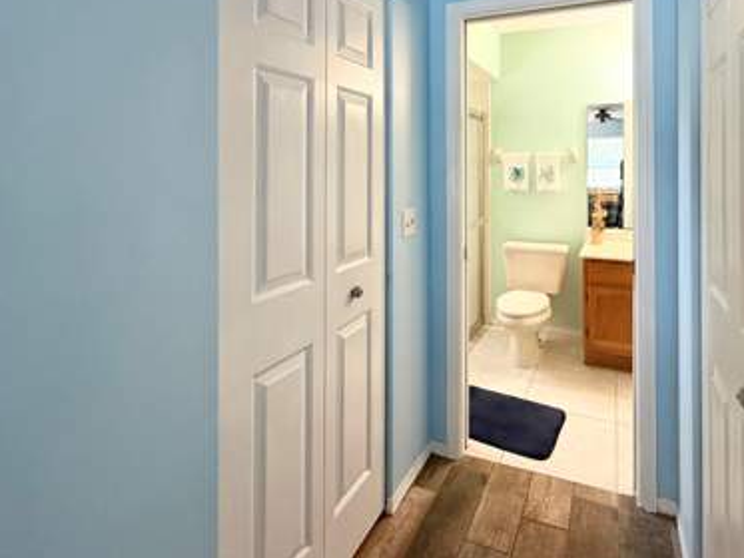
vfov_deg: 70.3
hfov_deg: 86.2
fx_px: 387
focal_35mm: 18
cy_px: 203
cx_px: 459
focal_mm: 2.22
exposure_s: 1/120
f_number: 2.2
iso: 500
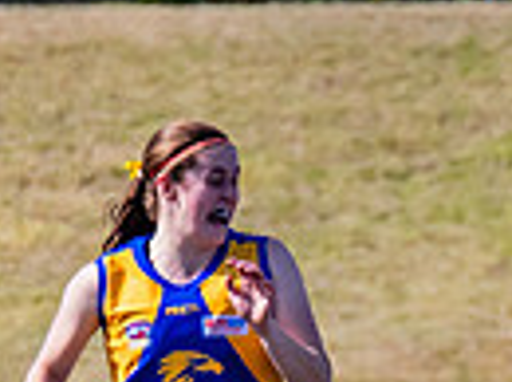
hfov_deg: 0.7
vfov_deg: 0.5
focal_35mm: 3015
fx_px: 44512
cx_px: 1357
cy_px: 418
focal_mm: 420
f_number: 9
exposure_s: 1/1600
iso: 800
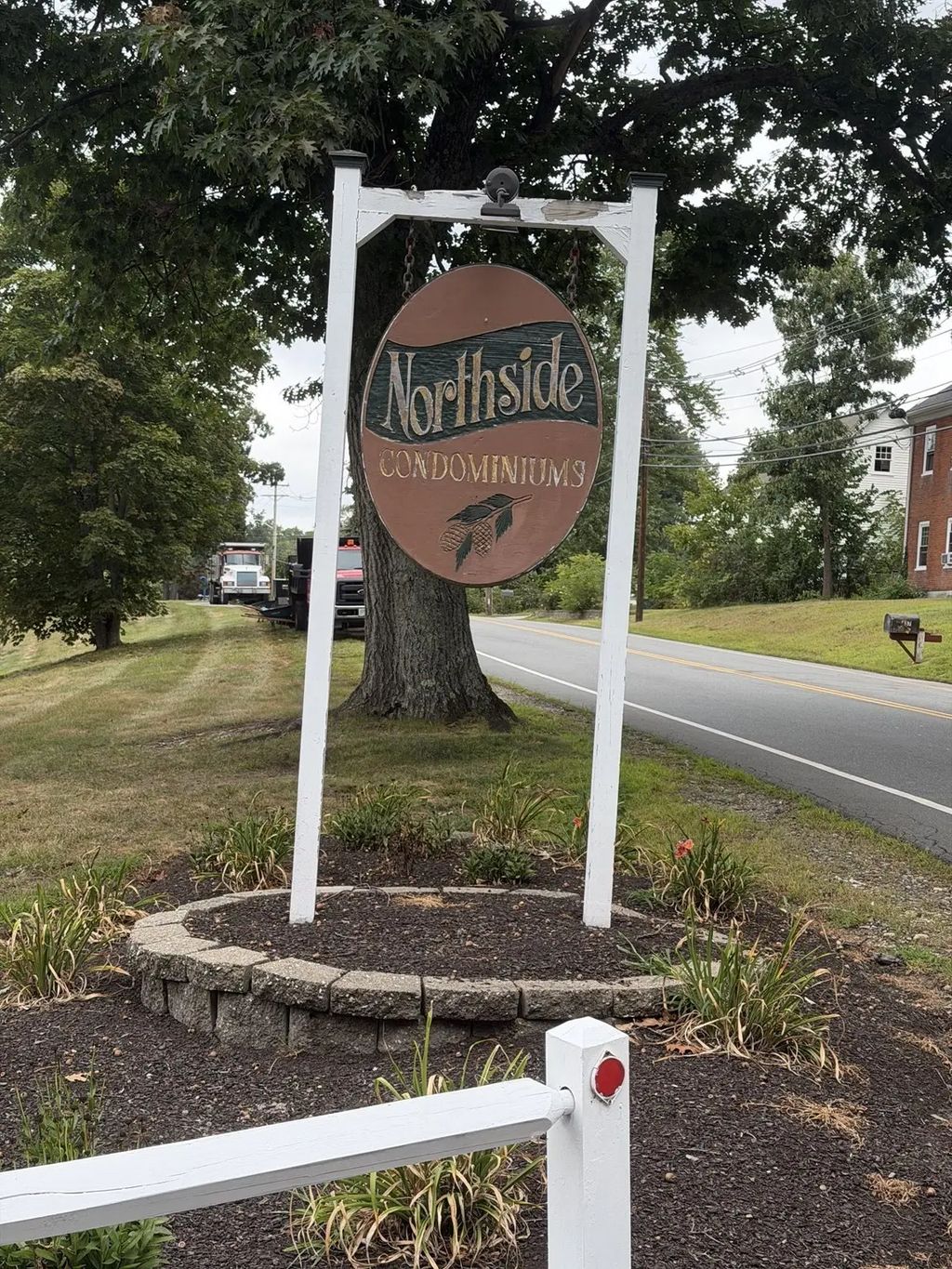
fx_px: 1760
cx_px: 476
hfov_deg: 30.3
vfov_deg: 39.7
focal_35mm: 48
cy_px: 634
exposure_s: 1/1167
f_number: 1.78
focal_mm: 6.76
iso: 100
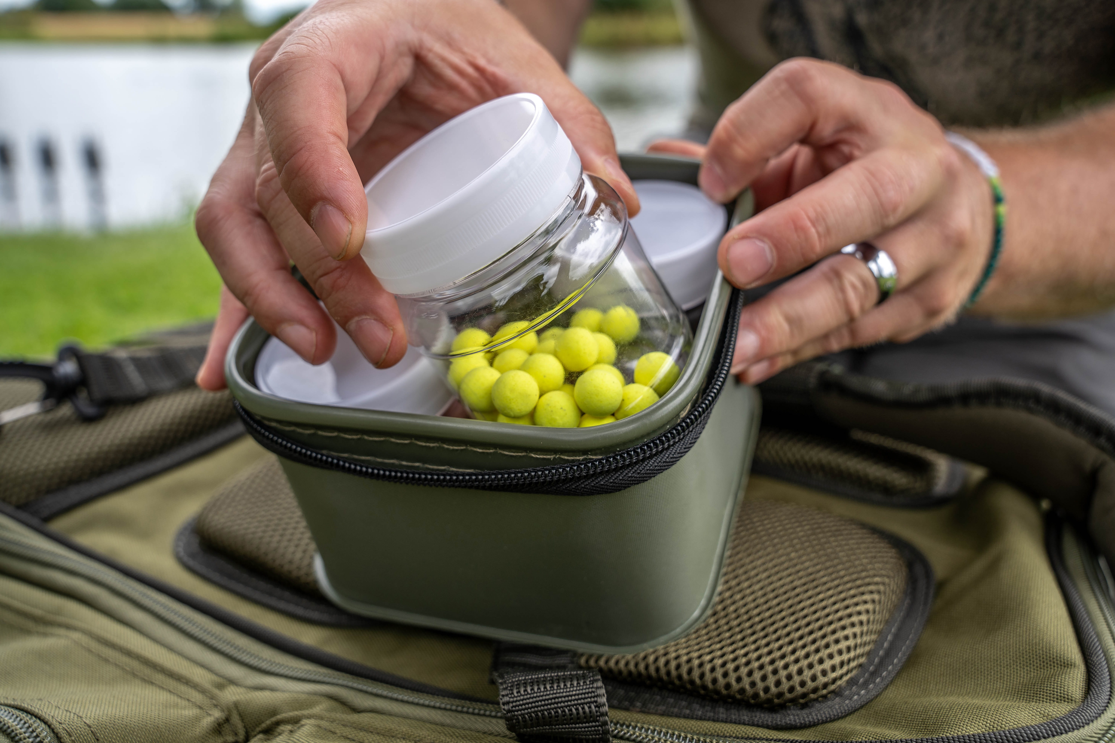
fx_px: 1007
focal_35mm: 32
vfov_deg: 40.5
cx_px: 558
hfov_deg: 58.0
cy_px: 372
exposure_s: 1/200
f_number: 5.6
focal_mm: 32.5
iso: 100
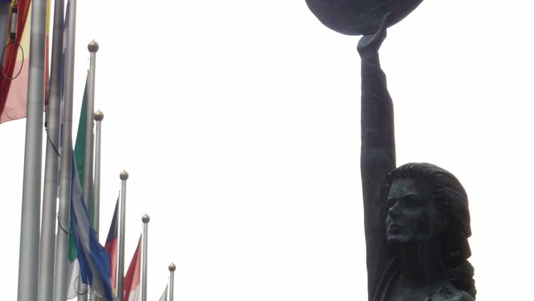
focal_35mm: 106
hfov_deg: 20.2
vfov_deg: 11.4
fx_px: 1501
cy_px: 266
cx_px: 301
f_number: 3.8
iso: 100
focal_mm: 8.5
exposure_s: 1/40
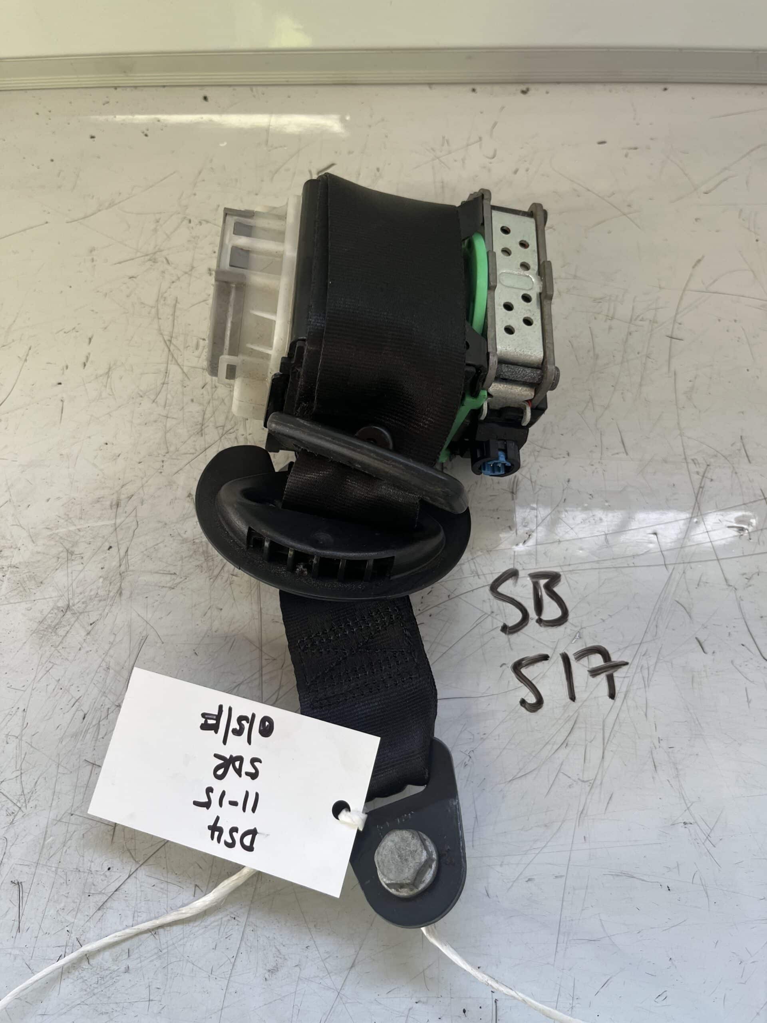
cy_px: 512
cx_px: 384
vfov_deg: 67.3
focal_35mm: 26
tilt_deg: -66.7
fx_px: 768
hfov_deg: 53.1
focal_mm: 5.1
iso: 80
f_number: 1.6
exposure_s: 1/121
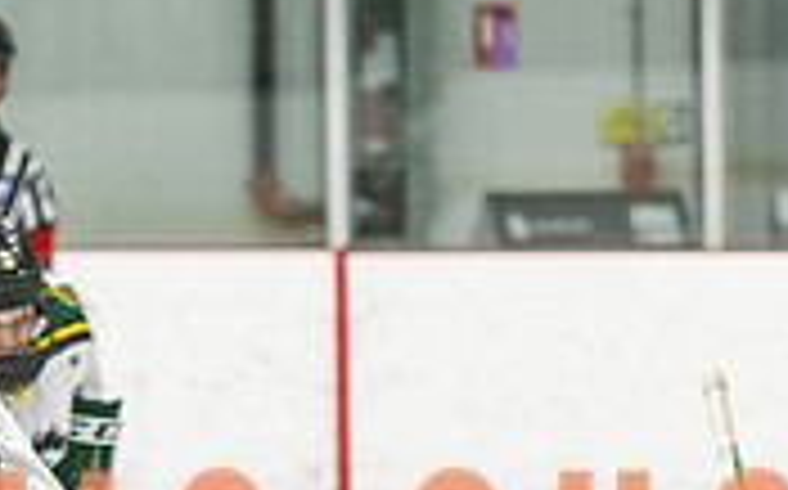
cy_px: 546
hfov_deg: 5.3
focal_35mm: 393
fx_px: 8432
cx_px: -295
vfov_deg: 3.3
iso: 3200
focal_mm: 105
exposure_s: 1/800
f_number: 2.8
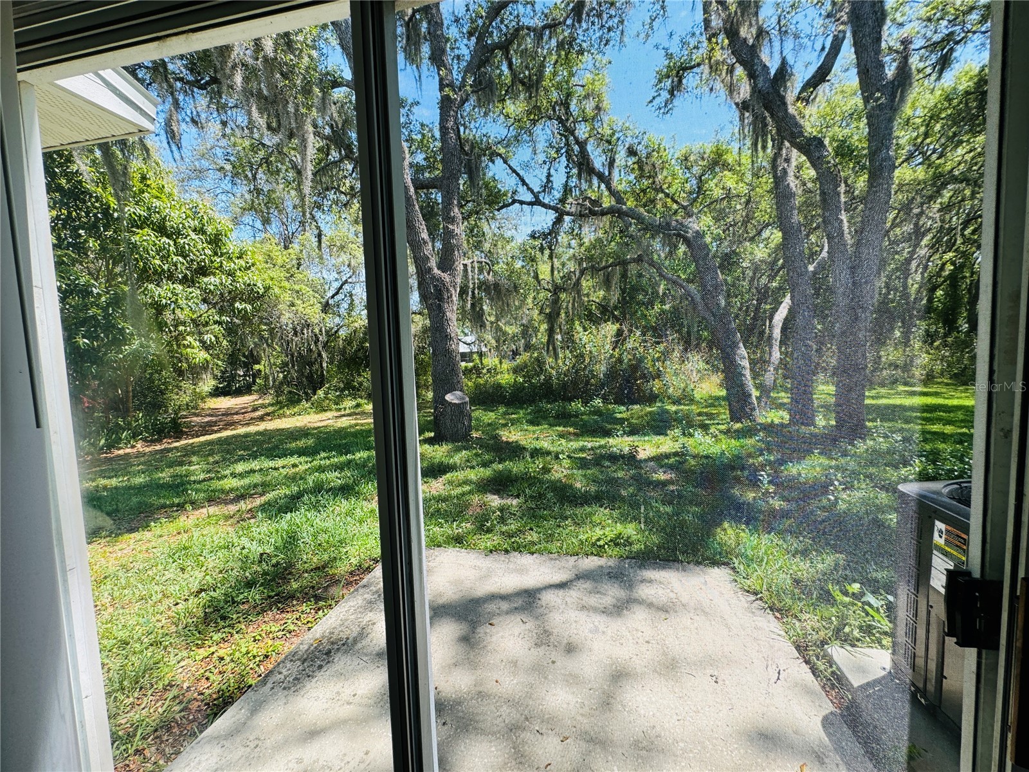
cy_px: 386
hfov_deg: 102.1
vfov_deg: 85.7
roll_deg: +1.5
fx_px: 416
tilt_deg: -4.8
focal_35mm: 14
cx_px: 514
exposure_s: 1/279
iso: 40
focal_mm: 2.22
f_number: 2.2
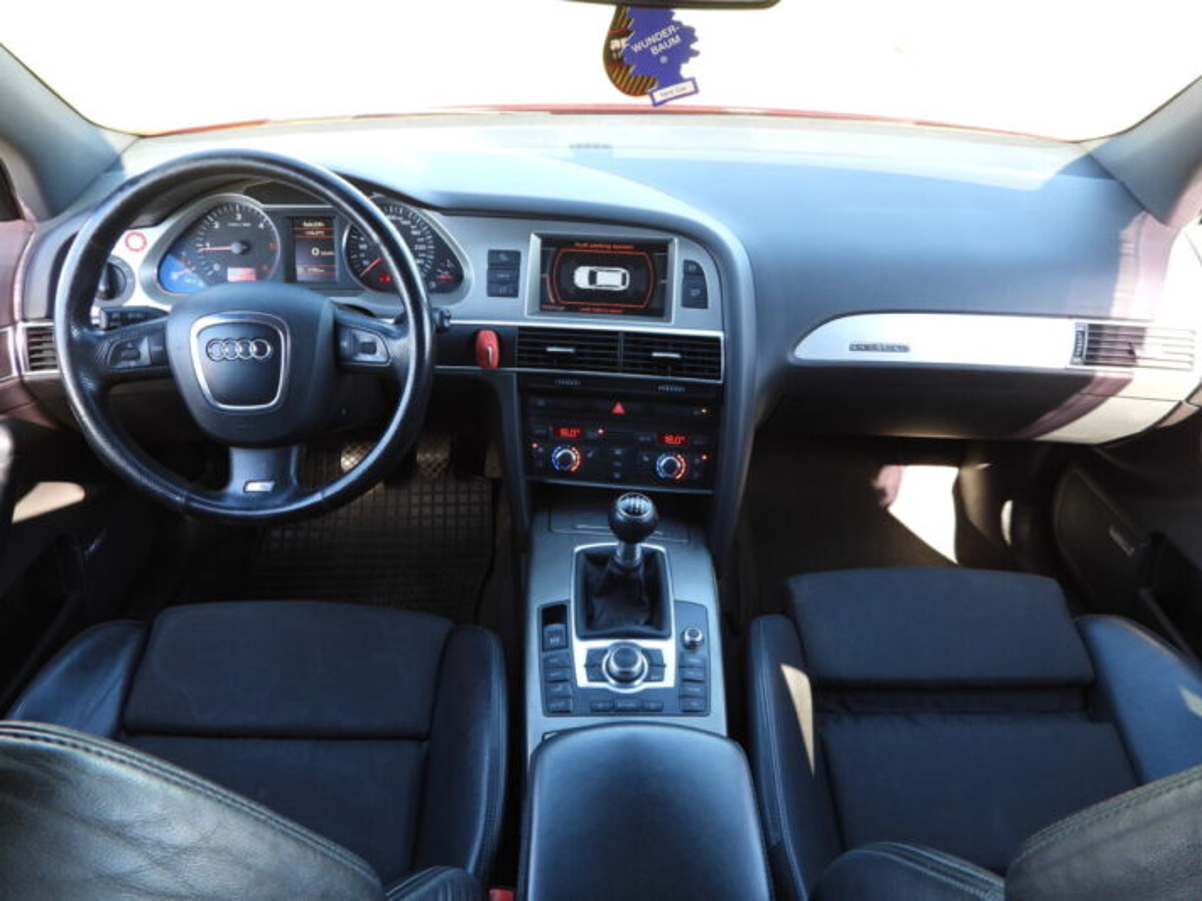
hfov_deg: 71.6
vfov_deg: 56.8
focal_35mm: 24
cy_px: 450
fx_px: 833
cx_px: 601
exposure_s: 1/40
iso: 100
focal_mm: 4.3
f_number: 2.8
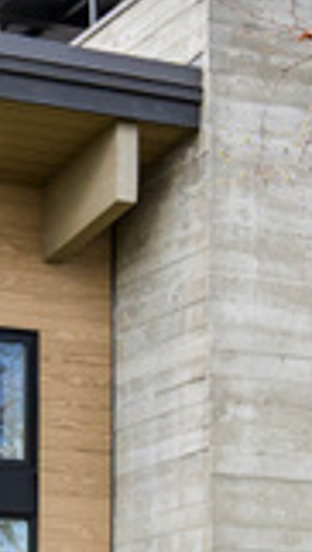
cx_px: -411
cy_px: 657
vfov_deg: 21.3
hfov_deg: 11.2
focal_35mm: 93
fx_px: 1363
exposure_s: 1/400
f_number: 7.1
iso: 500
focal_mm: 14
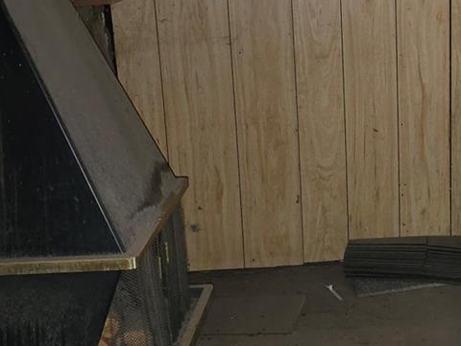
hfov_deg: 27.1
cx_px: 422
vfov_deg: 21.3
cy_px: 124
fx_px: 919
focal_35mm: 69
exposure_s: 1/12
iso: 320
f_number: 1.7
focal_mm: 6.3
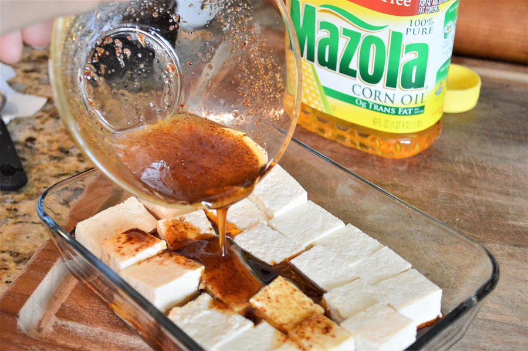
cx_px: 264
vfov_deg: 22.6
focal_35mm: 60
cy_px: 176
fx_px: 879
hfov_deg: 33.4
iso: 3200
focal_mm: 40
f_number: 5.3
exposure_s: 1/60
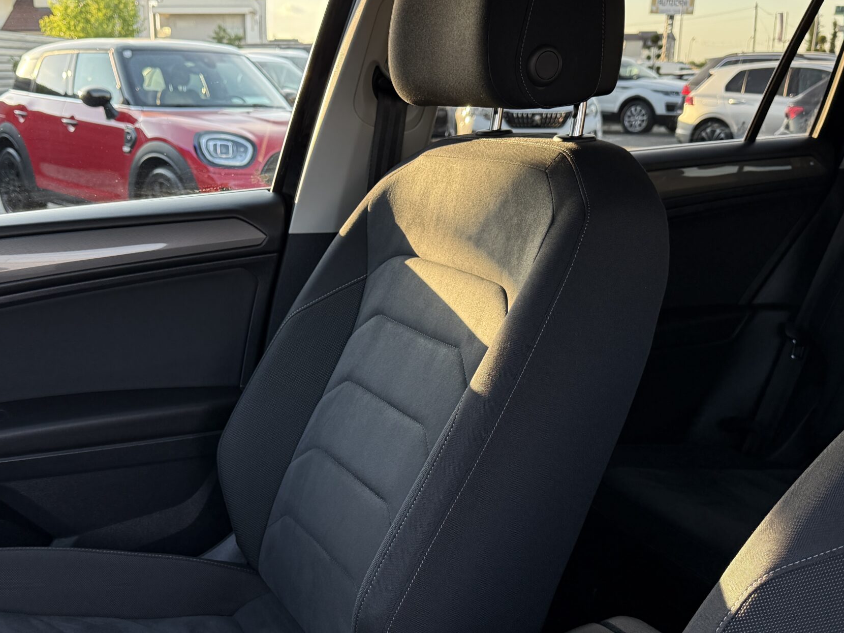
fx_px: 902
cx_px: 342
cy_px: 365
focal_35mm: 37
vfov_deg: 38.6
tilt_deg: -16.8
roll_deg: +0.2
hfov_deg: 49.9
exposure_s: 1/243
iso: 200
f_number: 1.78
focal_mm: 6.76
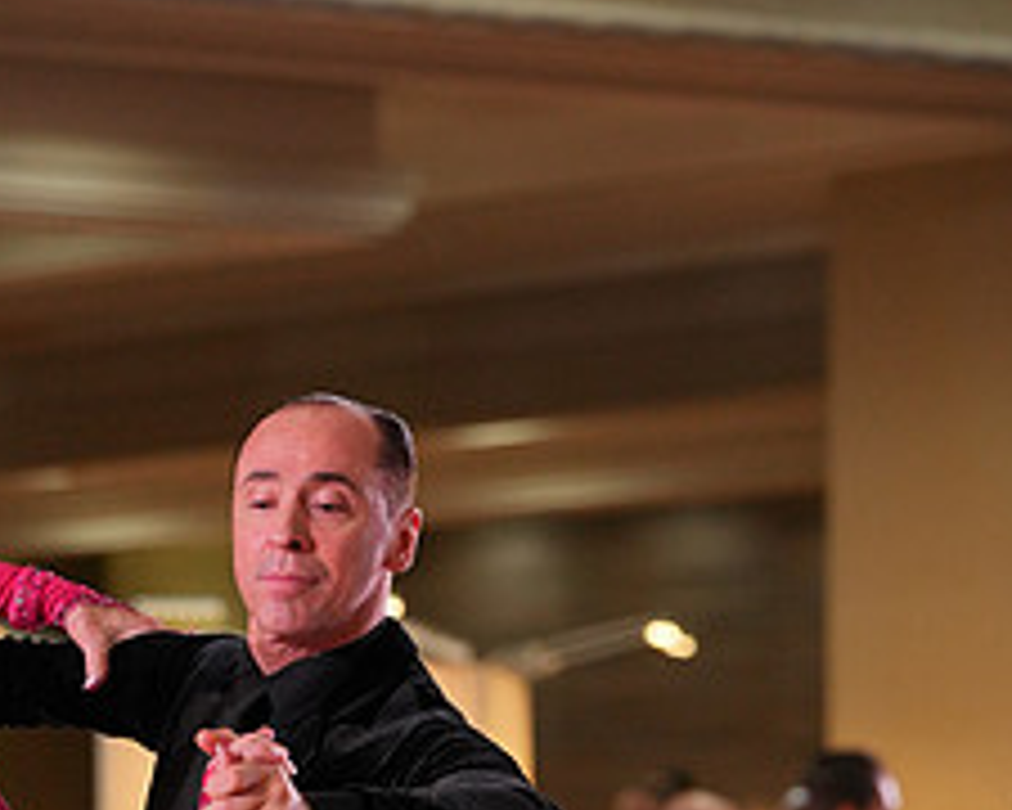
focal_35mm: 298
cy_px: 1233
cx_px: 160
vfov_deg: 5.1
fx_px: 8925
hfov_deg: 6.5
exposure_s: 1/500
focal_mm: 123
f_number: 4
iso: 1600
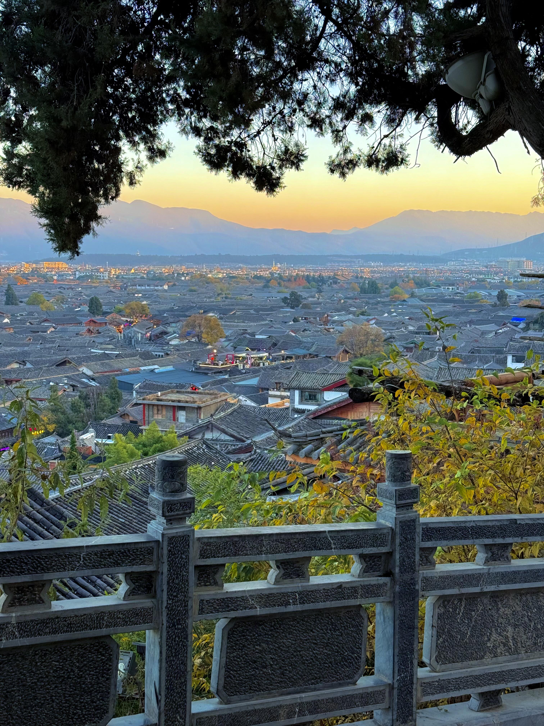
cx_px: 272
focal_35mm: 48
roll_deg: -0.2
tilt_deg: -5.3
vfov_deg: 39.7
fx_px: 1006
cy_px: 363
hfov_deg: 30.3
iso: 64
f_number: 1.78
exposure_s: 1/280
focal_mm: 6.76
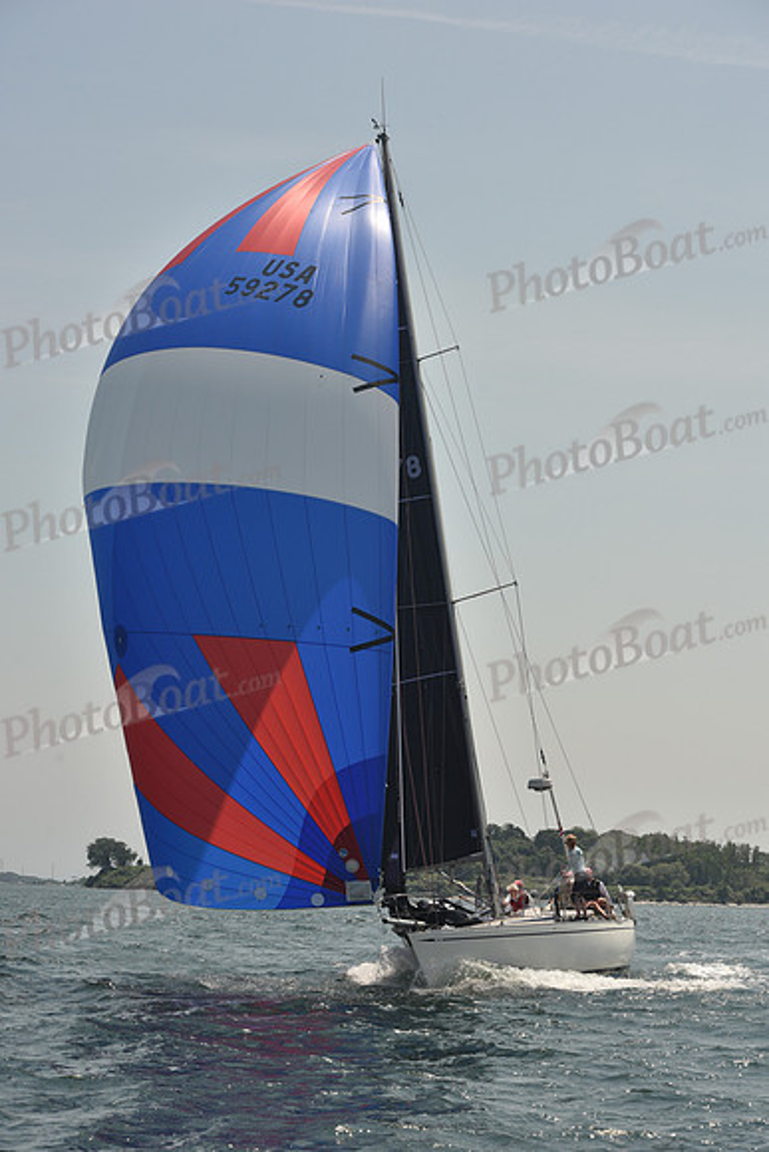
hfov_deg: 19.5
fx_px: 2241
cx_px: 384
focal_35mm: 70
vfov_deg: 28.8
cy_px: 576
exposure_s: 1/640
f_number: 8
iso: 250
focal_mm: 70
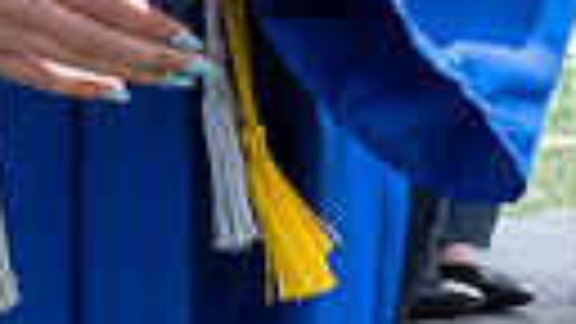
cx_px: -726
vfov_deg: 1.3
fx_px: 14097
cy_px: -909
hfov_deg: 2.3
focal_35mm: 923
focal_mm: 70
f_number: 13
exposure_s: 1/250
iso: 200
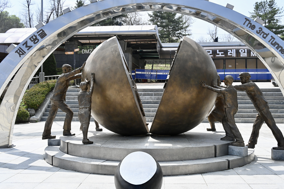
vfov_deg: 30.5
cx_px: 144
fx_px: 347
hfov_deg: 44.5
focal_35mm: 44
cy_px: 94
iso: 2500
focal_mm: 43
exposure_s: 1/1000
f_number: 16
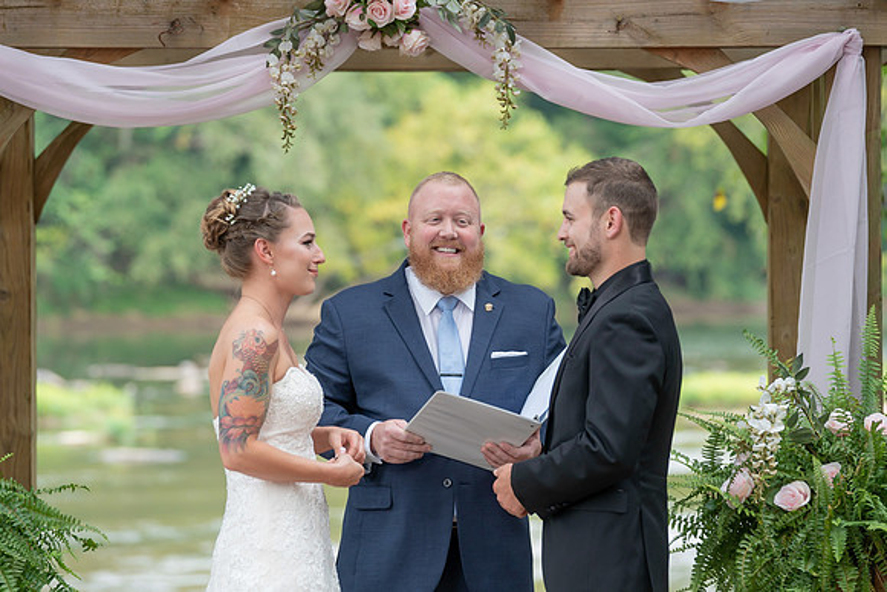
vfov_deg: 8.6
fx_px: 3930
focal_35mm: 159
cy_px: 254
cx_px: 380
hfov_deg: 12.9
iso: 320
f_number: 4
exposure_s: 1/200
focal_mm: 139
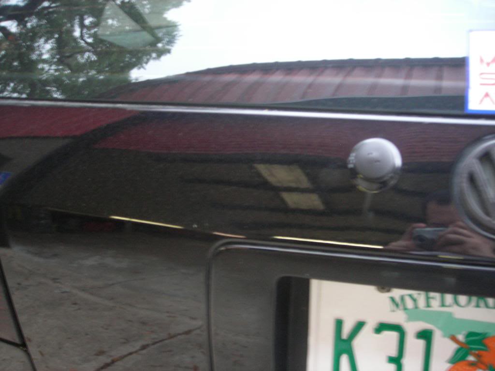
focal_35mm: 38
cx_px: 248
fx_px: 543
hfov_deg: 49.0
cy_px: 186
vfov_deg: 37.7
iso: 200
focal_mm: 6.3
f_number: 3.2
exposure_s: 1/5.6
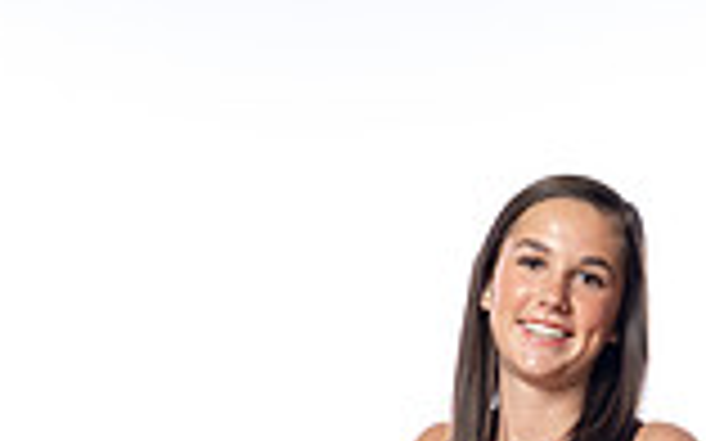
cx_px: 427
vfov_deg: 8.4
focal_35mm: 146
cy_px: 972
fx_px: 2808
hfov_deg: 14.3
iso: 640
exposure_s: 1/250
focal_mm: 50
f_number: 5.6
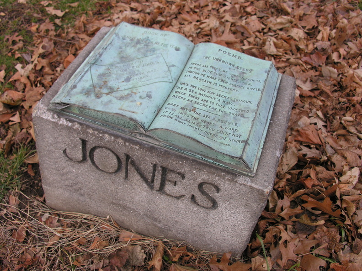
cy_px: 136
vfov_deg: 40.7
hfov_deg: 52.6
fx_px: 366
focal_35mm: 35
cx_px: 181
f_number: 3.6
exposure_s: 1/122
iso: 50
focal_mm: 8.9
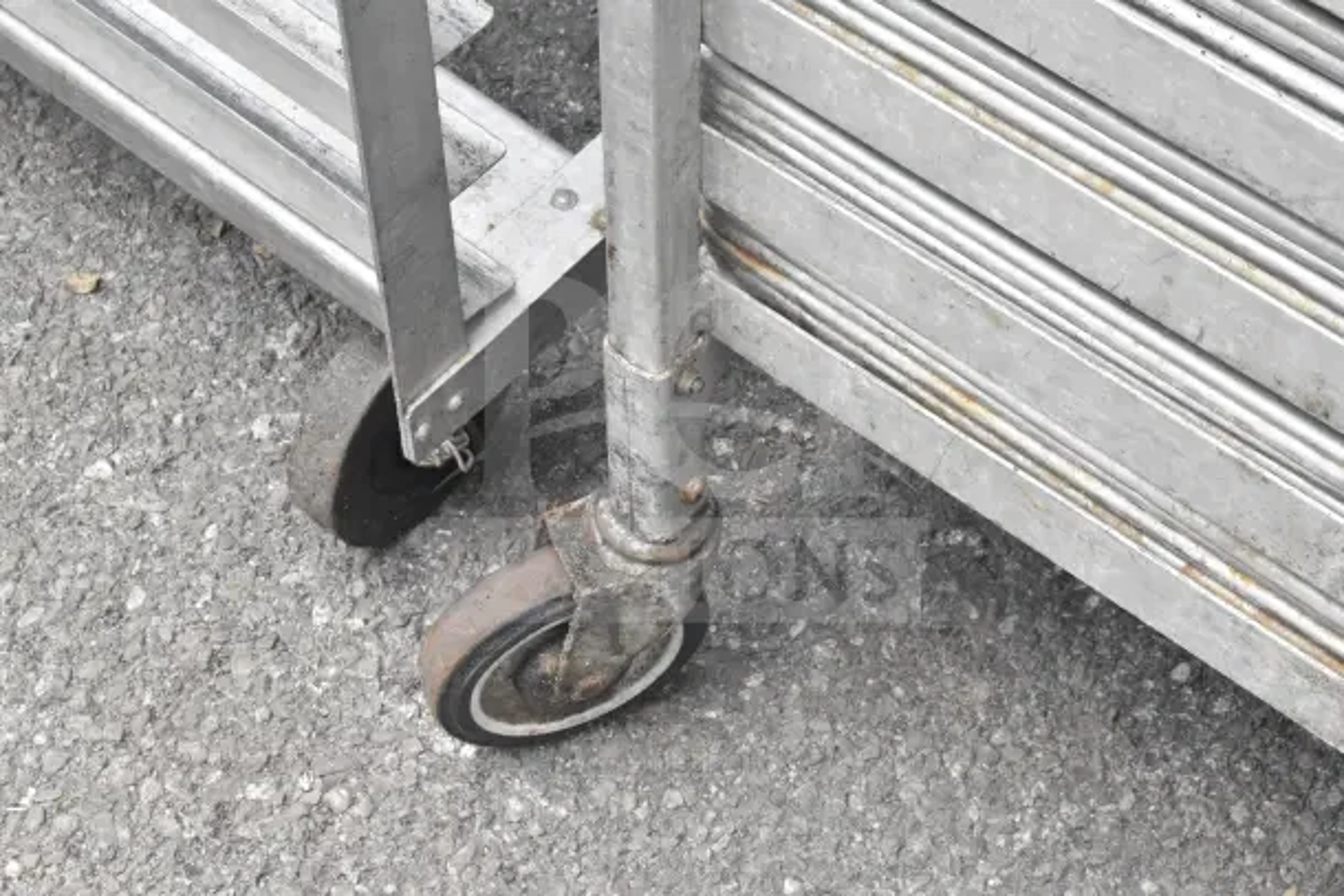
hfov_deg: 24.6
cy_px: 448
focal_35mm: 82
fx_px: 3081
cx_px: 672
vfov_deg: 16.6
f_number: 14
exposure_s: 1/800
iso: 6400
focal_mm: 55
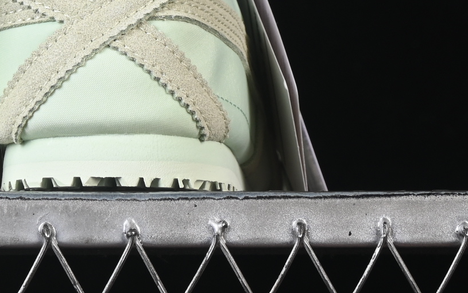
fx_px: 3330
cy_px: -149
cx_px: 9
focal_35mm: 261
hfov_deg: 8.0
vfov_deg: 5.0
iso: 160
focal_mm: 50
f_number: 8
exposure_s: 1/80
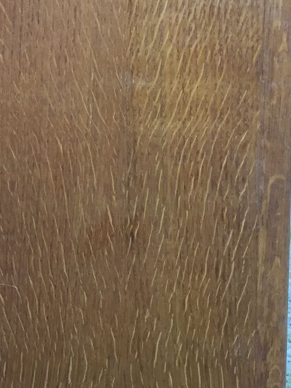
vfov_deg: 22.9
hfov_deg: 16.1
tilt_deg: -9.0
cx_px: -123
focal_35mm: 85
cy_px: 135
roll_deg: +2.2
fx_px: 952
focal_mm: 4.15
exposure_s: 1/33
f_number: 2.2
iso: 40
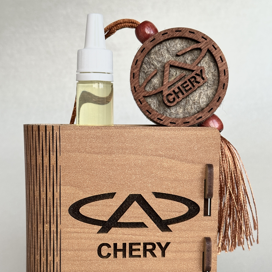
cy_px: 175
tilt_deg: -6.5
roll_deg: -1.2
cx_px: 135
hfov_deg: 30.0
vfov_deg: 29.9
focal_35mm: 57
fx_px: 507
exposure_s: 1/40
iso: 250
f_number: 1.78
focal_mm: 6.86
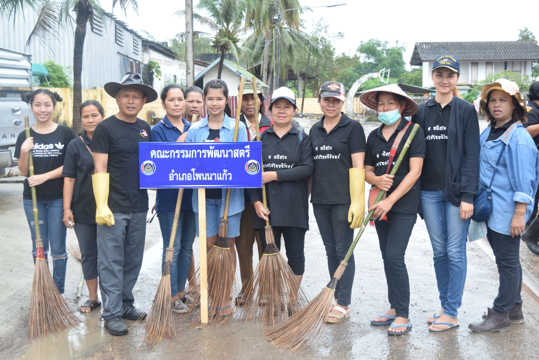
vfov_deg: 25.1
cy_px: 180
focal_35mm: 54
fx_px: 809
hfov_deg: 36.8
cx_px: 270
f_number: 4.8
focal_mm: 36
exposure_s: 1/640
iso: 800
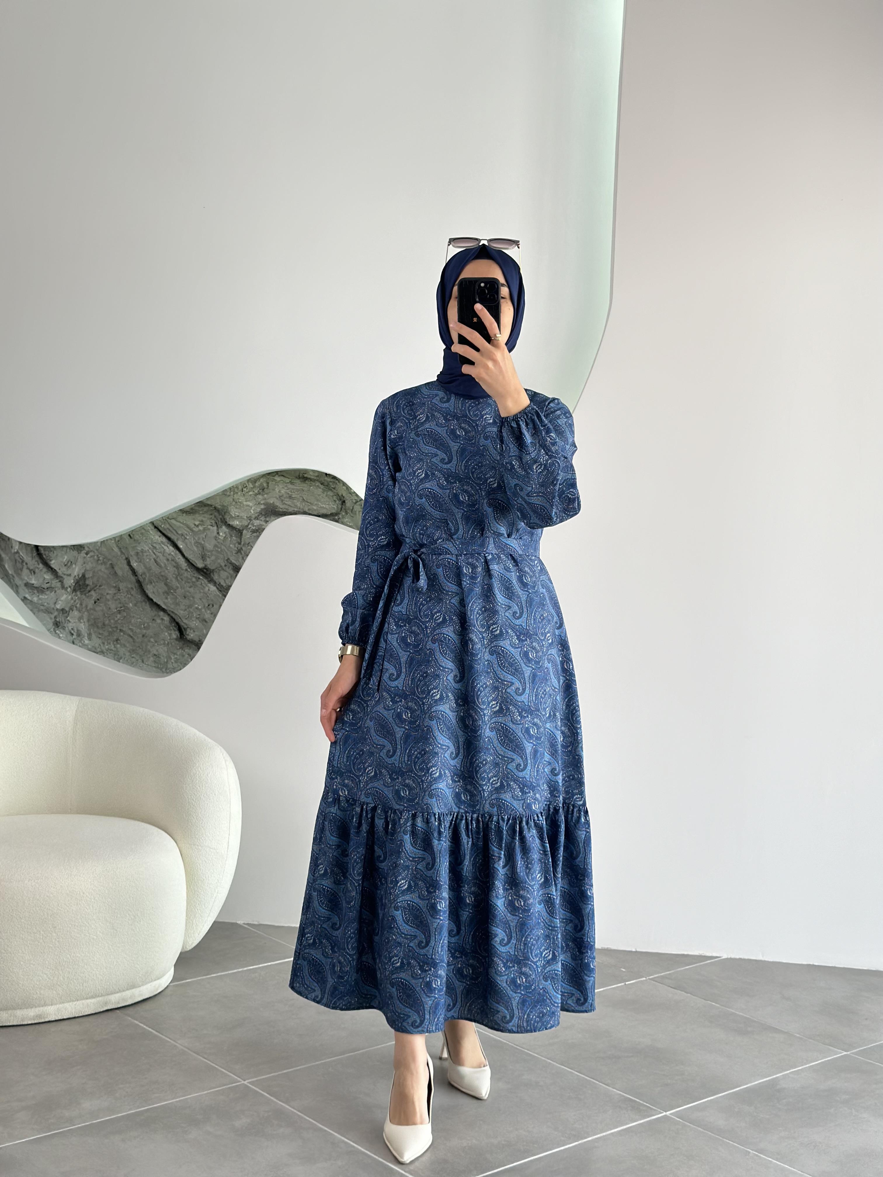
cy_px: 588
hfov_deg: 30.3
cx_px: 442
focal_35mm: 48
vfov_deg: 39.7
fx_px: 1633
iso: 80
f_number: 1.78
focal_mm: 6.86
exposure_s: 1/372
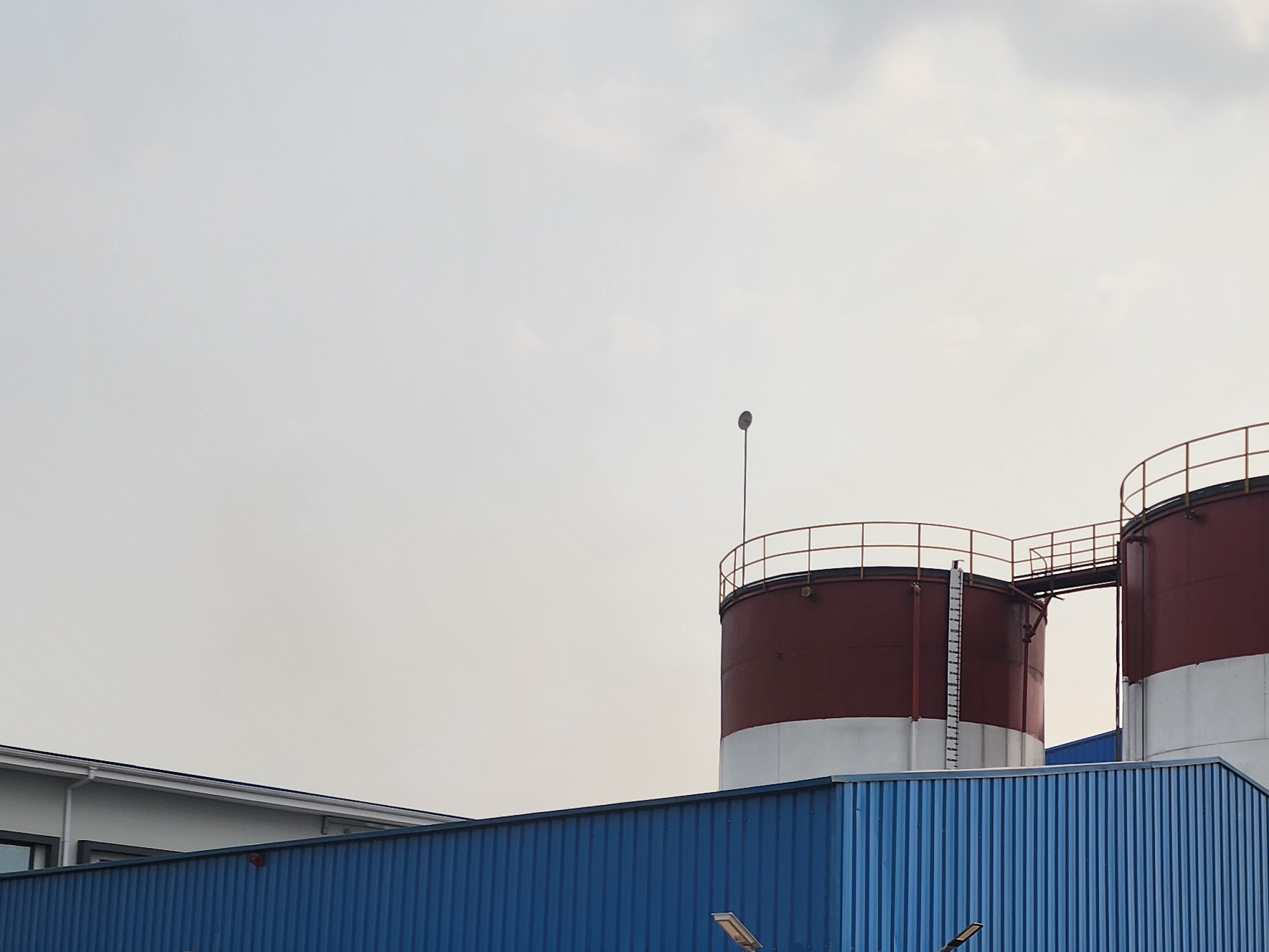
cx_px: 845
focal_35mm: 52
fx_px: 1906
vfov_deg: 27.3
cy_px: 801
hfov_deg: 36.4
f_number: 1.8
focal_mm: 6.4
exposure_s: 1/1380
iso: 12
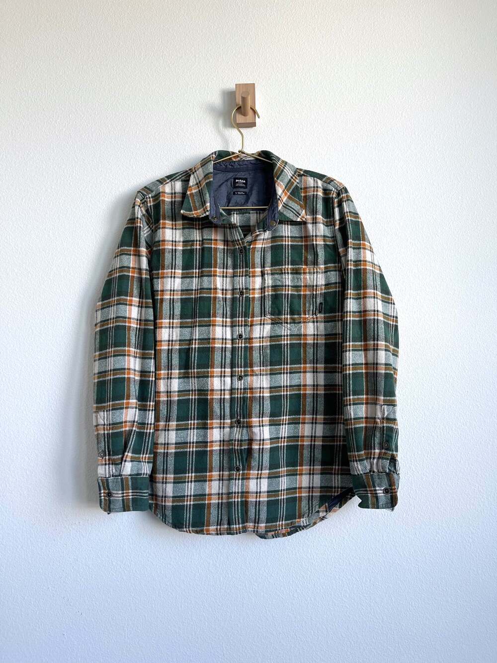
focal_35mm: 26
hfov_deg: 53.1
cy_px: 332
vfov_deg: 67.3
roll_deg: +0.3
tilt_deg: +4.3
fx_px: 498
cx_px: 248
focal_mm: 5.1
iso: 64
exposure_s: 1/121
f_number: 1.6
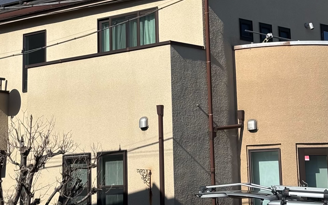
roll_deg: +0.5
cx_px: 133
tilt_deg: +13.9
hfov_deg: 18.1
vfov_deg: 11.2
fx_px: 1028
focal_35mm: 115
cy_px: -24
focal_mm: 5.96
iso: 32
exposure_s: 1/3413
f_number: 1.6
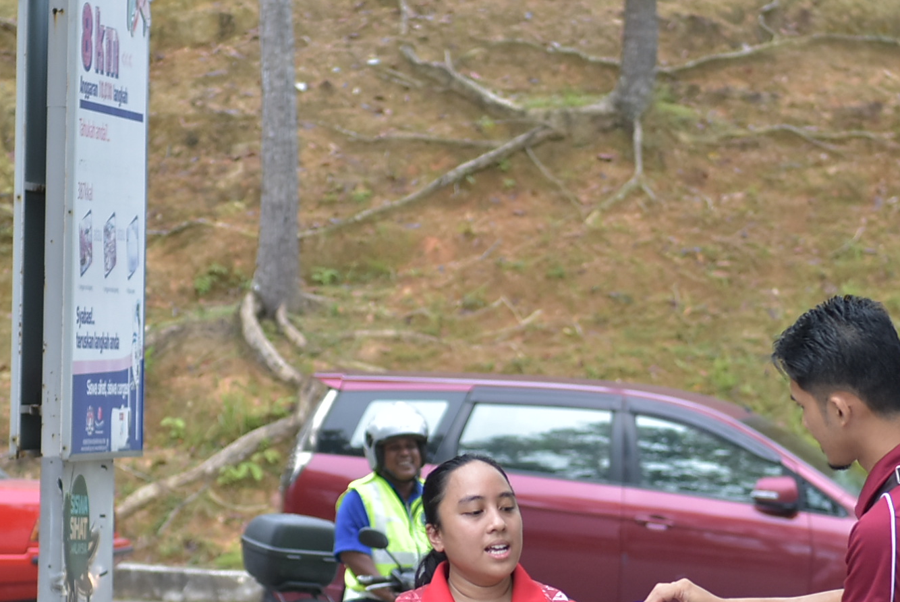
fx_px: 5555
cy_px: 377
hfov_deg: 9.3
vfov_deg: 6.2
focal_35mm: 222
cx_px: 470
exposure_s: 1/1000
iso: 400
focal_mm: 66
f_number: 3.2
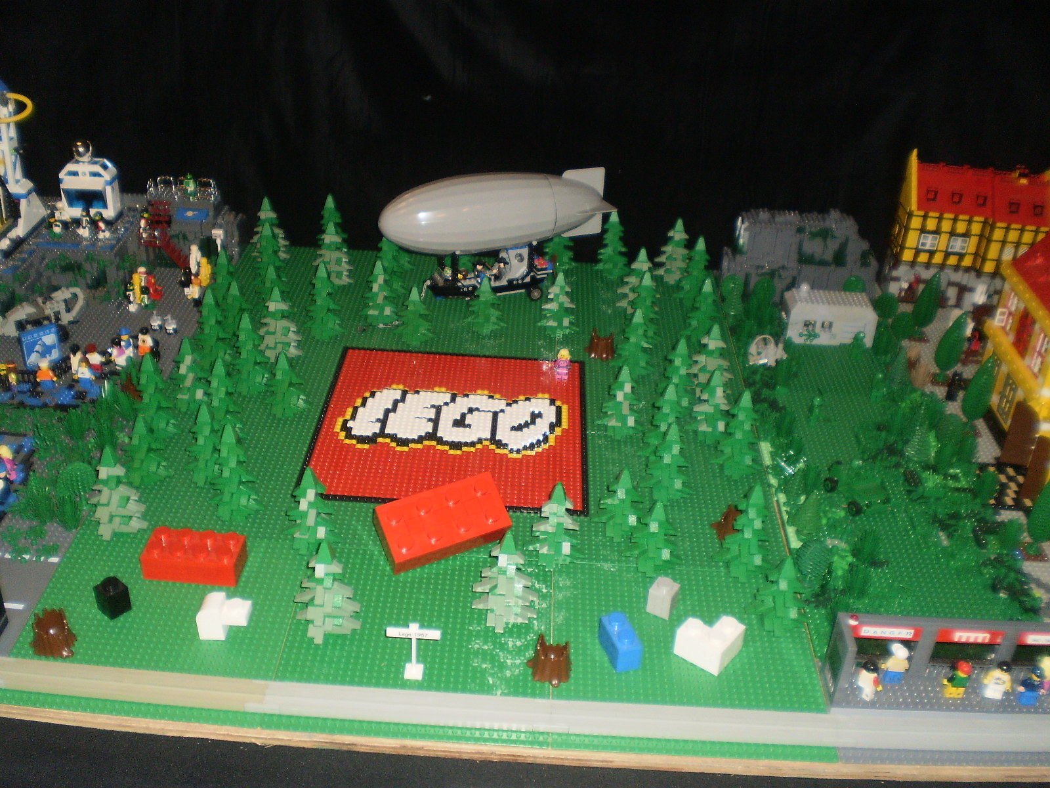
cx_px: 525
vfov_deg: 39.7
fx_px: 1092
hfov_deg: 51.4
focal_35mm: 36
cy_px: 394
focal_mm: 6.3
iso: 125
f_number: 3.1
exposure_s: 1/30
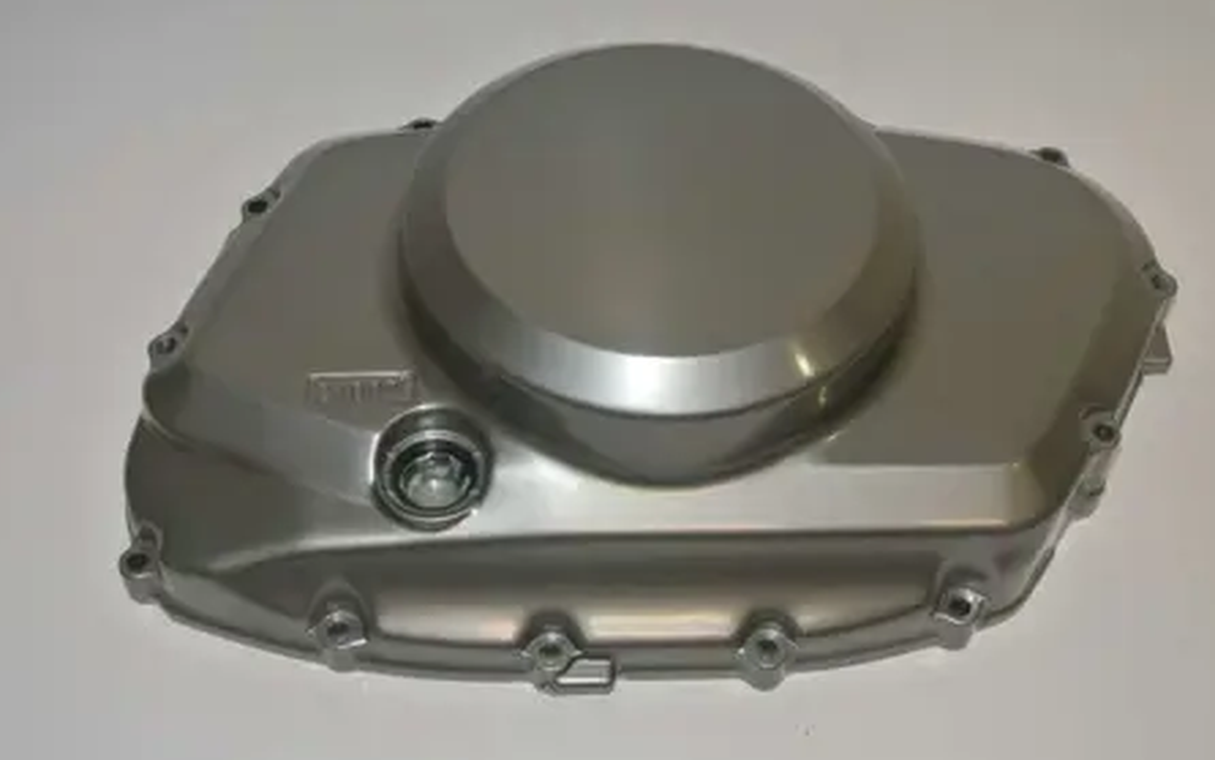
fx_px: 1590
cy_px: 376
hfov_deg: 41.8
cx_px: 635
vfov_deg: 26.9
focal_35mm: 48
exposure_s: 1/60
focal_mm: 14.5
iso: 200
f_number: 4
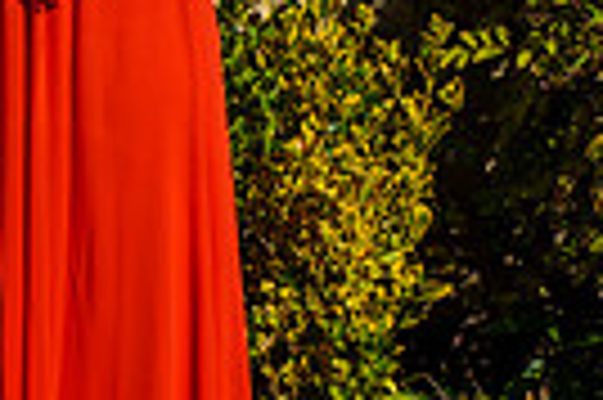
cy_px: -295
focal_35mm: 151
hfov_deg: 12.4
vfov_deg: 8.7
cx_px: -504
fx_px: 2526
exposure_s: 1/6400
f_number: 4.5
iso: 200
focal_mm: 28
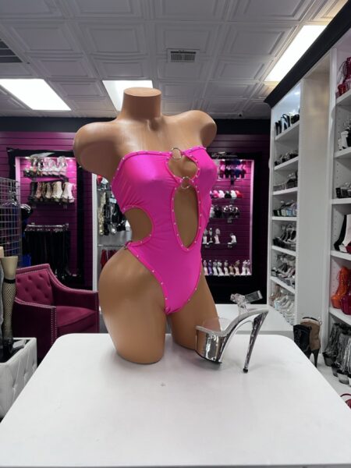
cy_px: 234
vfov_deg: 67.3
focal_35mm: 26
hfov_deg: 53.1
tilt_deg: -3.4
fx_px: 352
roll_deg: +0.5
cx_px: 176
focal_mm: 5.7
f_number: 1.5
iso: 80
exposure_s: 1/60
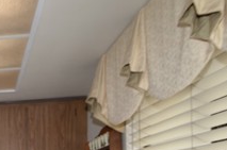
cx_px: -64
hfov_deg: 33.1
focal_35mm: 45
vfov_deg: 25.1
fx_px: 283
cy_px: 202
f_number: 5.6
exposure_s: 1/125
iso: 160
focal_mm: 10
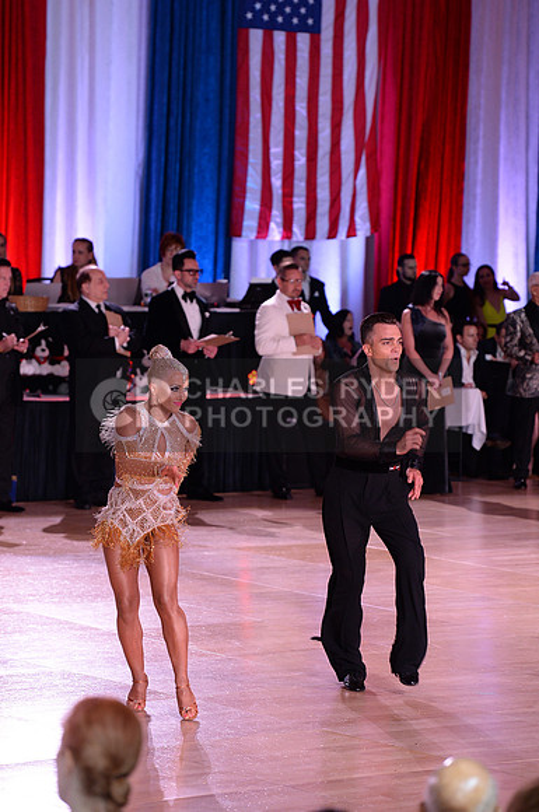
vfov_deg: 13.3
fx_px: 3491
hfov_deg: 8.8
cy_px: 406
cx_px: 270
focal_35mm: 155
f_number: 5
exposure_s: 1/250
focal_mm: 155
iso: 2000
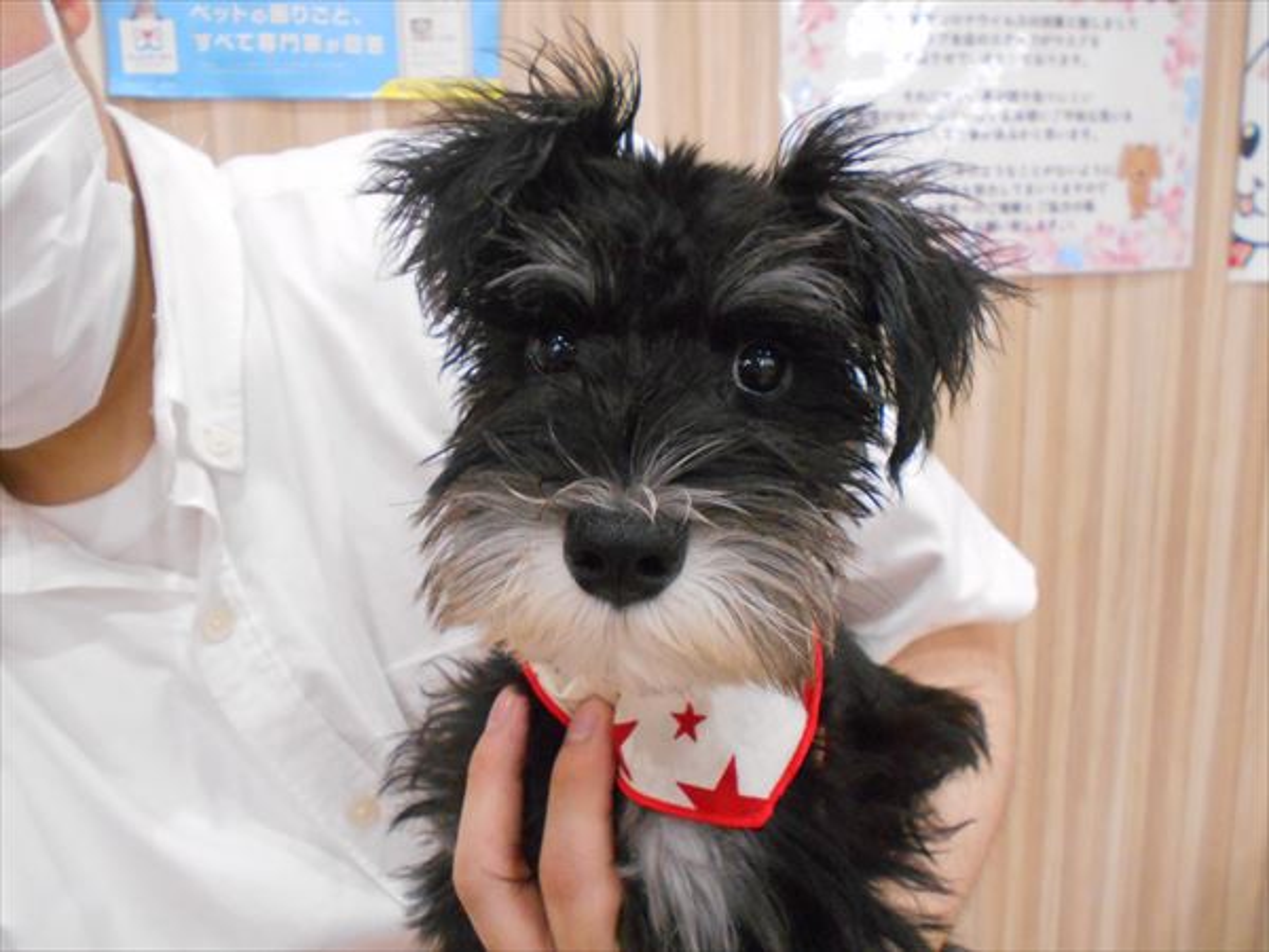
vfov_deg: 46.8
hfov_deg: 60.0
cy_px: 476
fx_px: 1100
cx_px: 634
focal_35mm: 30
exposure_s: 1/60
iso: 800
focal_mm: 5.1
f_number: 3.4
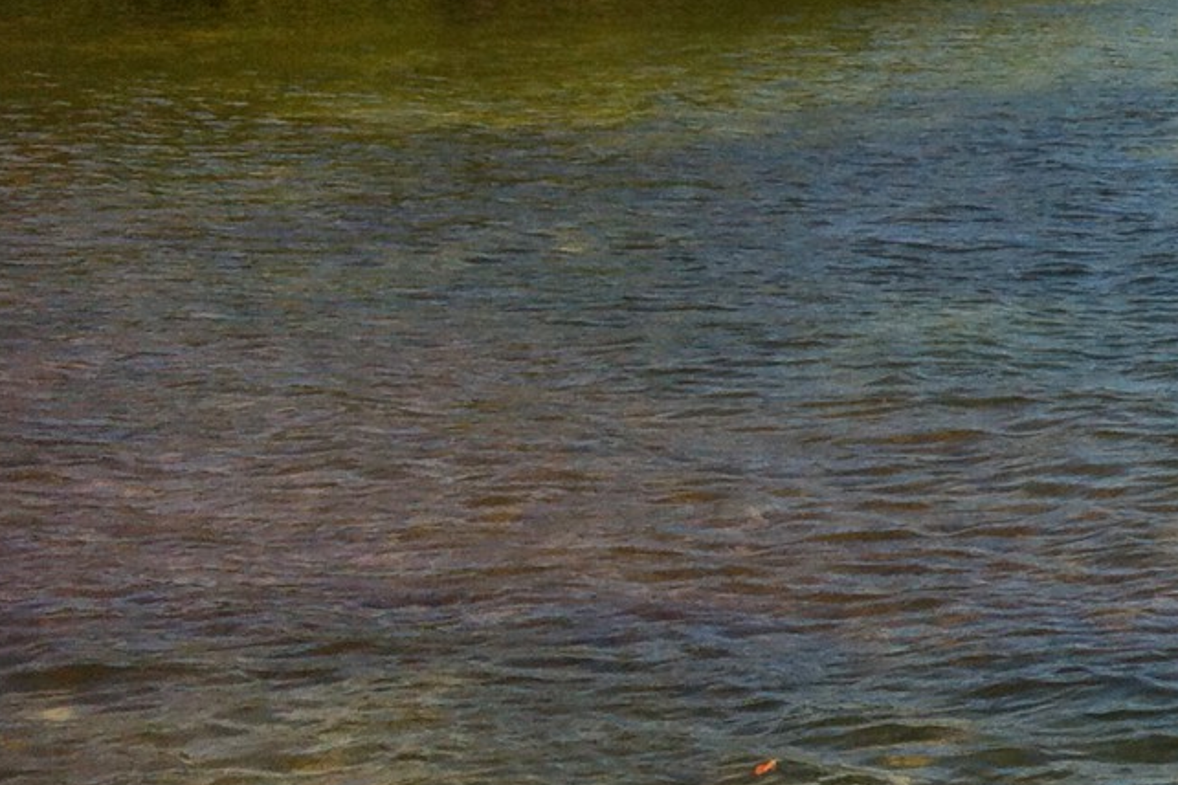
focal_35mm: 116
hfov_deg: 16.1
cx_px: 1771
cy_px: 70
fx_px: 3795
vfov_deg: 11.7
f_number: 2.8
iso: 80
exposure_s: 1/1371
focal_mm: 3.85
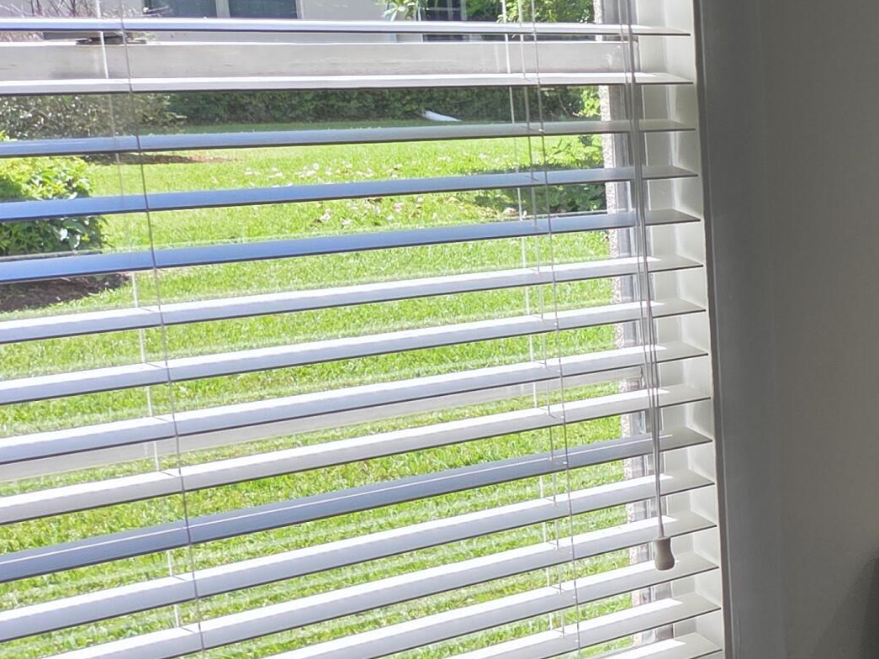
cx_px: 1215
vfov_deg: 22.2
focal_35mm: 66
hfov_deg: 24.6
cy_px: 366
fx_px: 1676
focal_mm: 5.4
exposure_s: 1/1406
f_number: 1.8
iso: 80
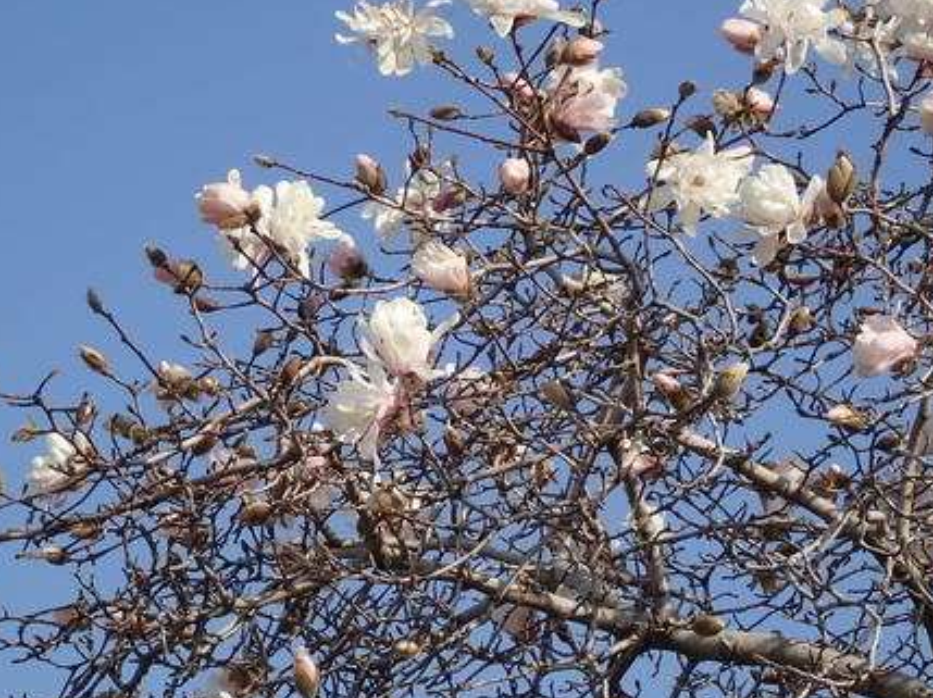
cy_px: 344
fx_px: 3770
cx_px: 426
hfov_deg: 14.1
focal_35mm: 140
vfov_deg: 10.6
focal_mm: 18
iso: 100
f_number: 6.3
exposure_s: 1/320
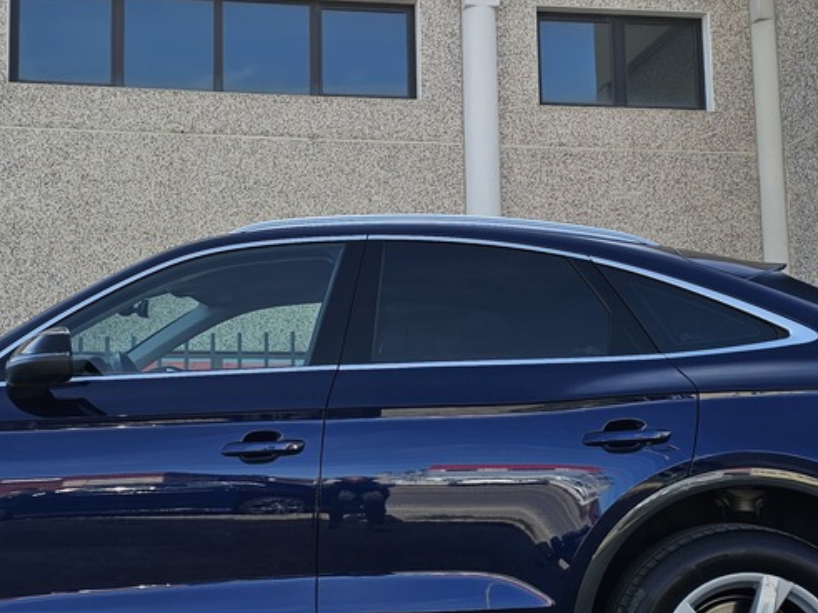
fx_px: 1134
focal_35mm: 48
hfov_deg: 39.1
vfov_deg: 30.2
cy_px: 338
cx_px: 263
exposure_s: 1/410
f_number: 1.7
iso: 10
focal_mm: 6.3
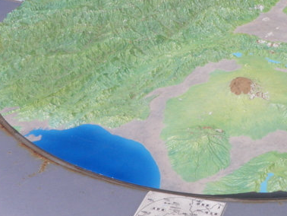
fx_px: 614
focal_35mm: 74
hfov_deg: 25.5
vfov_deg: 19.8
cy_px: 65
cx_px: 256
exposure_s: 1/500
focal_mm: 6.2
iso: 64
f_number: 6.3
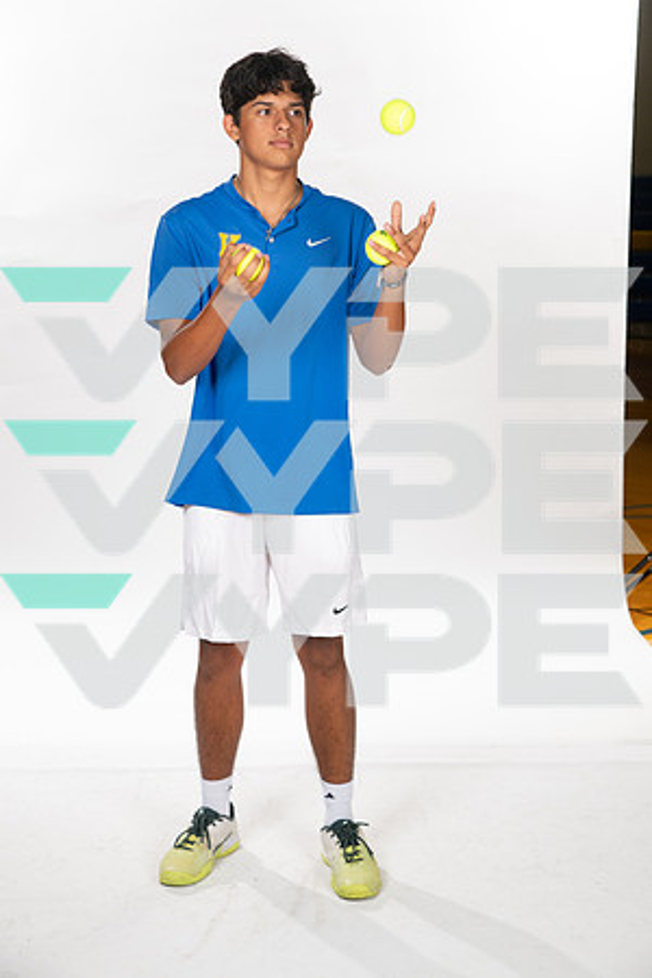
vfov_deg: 31.0
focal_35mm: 65
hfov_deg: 20.9
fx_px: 1766
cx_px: 326
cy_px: 489
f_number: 7.1
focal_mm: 65
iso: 800
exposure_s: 1/320
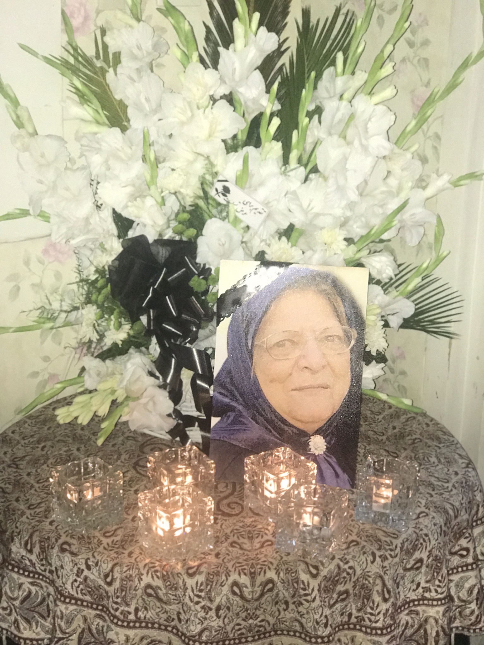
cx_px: 242
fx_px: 1063
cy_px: 322
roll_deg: -0.8
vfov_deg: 33.8
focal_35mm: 57
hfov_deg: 25.7
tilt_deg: -18.4
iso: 320
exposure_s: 1/50
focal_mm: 6.6
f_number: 2.8
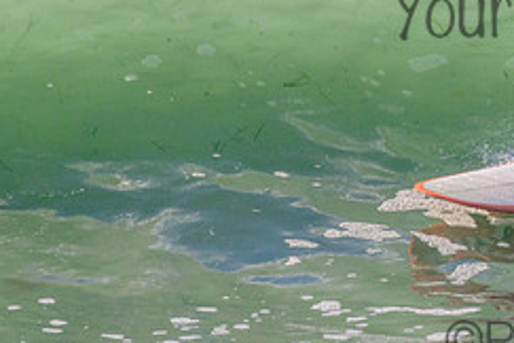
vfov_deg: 0.7
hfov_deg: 1.1
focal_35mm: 1911
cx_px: 609
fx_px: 27283
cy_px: -12
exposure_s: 1/2000
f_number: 11
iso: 1100
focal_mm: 800
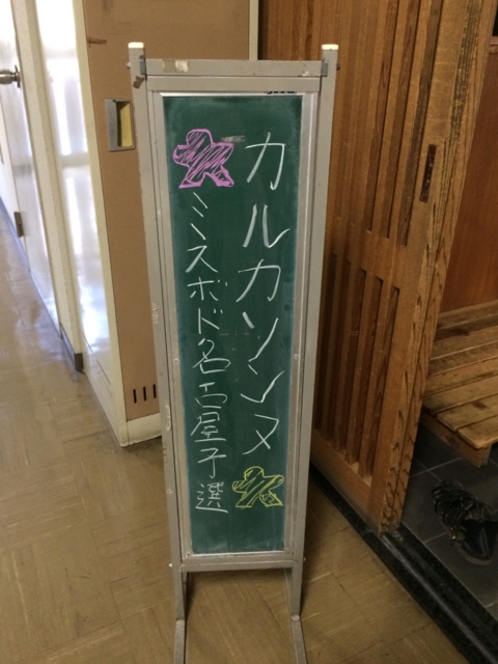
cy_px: 332
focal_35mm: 29
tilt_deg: -28.4
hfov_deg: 48.2
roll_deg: +0.6
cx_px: 249
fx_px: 556
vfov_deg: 61.7
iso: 320
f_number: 2.2
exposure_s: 1/17
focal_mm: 4.15
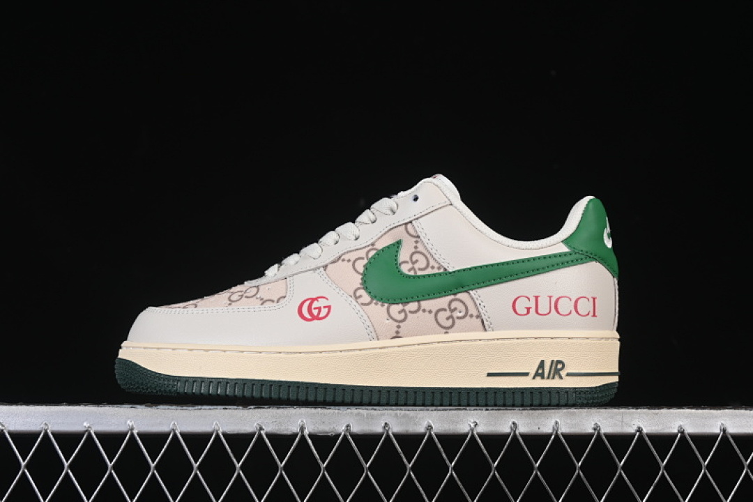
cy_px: 251
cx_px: 376
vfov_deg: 18.2
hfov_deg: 27.0
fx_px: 1569
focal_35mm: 75
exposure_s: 1/80
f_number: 8
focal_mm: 50
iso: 160
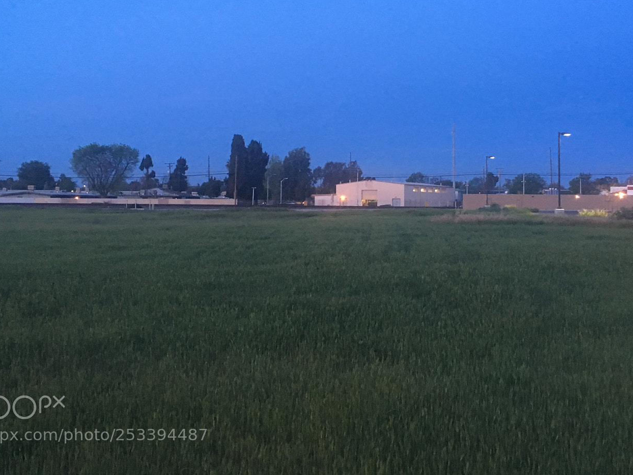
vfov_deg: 37.4
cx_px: 351
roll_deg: -1.3
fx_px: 695
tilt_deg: +2.4
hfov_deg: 48.9
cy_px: 164
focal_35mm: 38
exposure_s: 1/17
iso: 200
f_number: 2.2
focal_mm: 4.15
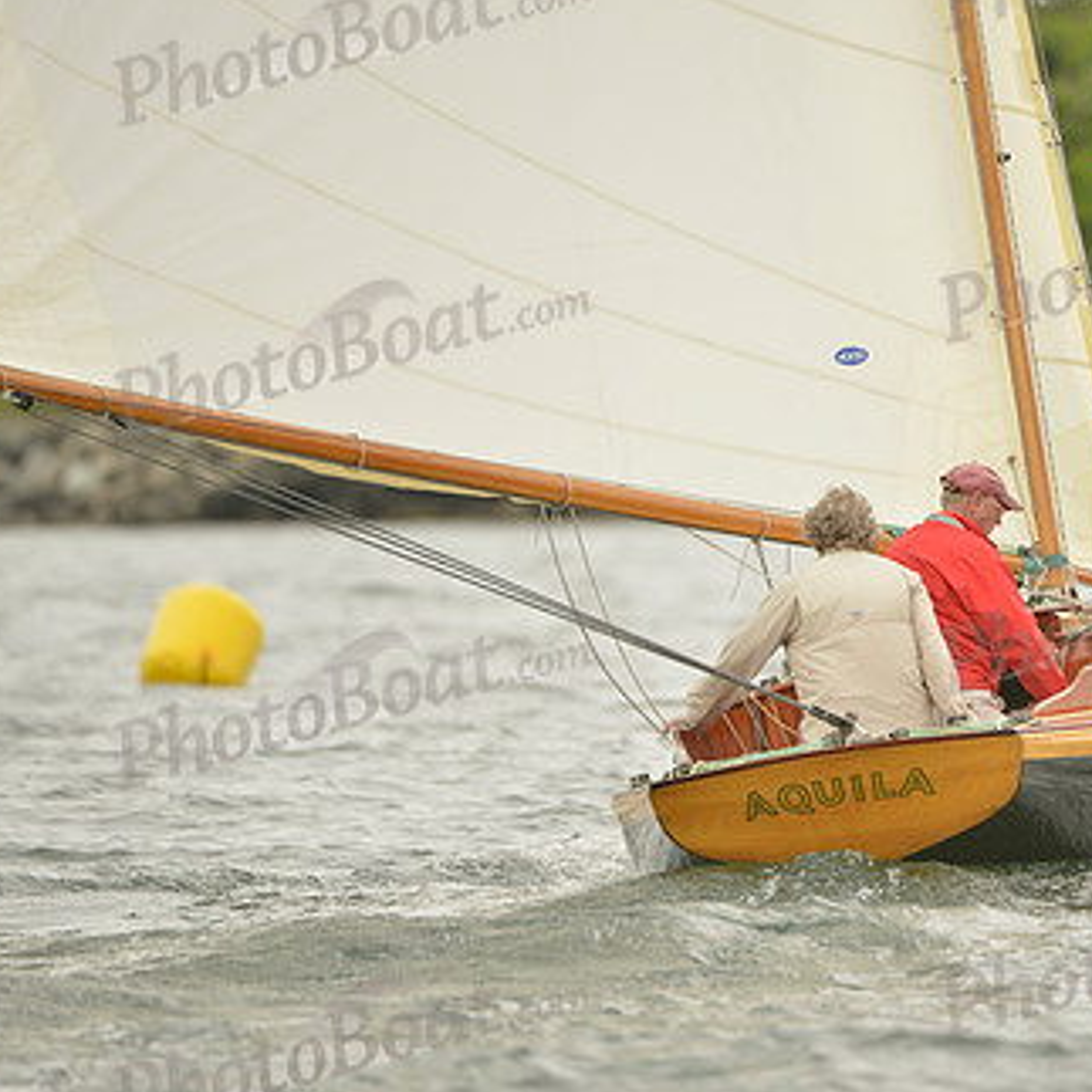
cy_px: 478
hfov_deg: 2.9
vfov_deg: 2.9
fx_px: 21807
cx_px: 767
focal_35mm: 611
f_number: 4
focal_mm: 400
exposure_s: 1/1250
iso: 400
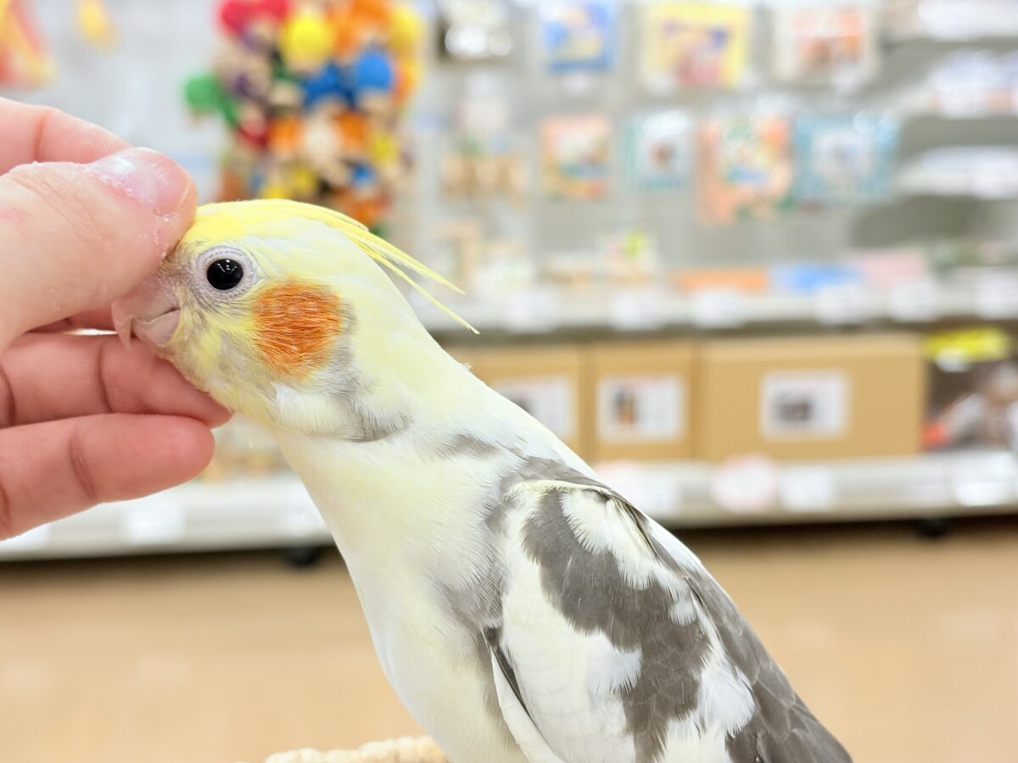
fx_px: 1529
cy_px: 382
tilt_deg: -9.2
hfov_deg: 36.8
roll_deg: +2.1
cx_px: 509
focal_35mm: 52
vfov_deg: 28.0
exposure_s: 1/50
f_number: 1.6
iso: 50
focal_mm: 5.96
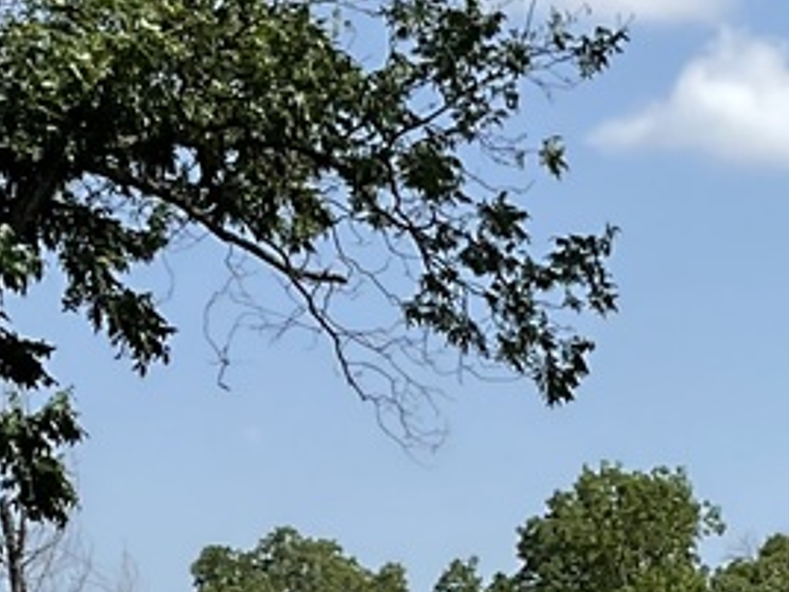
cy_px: 1190
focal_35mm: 156
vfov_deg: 9.0
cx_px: 556
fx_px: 3556
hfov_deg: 12.6
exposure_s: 1/2320
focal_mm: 3
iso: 16
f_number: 1.8
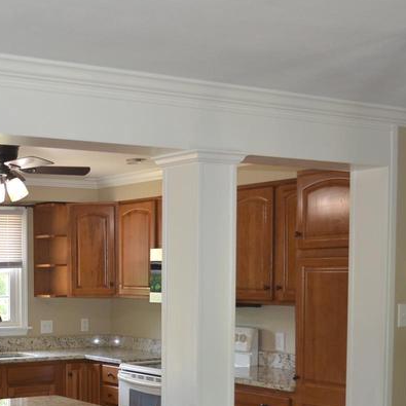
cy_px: 325
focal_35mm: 66
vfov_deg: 25.6
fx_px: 876
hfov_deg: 25.2
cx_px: 34
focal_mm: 20
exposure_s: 1/60
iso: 400
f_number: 4
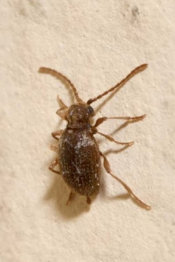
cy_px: 131
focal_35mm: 158
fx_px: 1148
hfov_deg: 8.7
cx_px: 88
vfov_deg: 13.0
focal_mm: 105
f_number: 29
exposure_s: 1/60
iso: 100
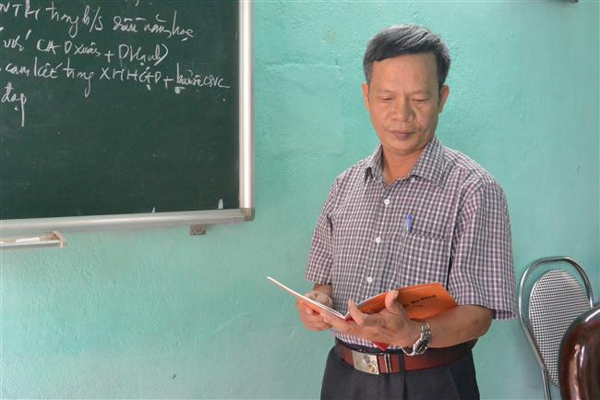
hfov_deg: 48.5
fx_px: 666
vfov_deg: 33.4
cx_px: 300
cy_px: 200
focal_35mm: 40
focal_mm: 15.1
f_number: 4.2
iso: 1400
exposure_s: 1/60
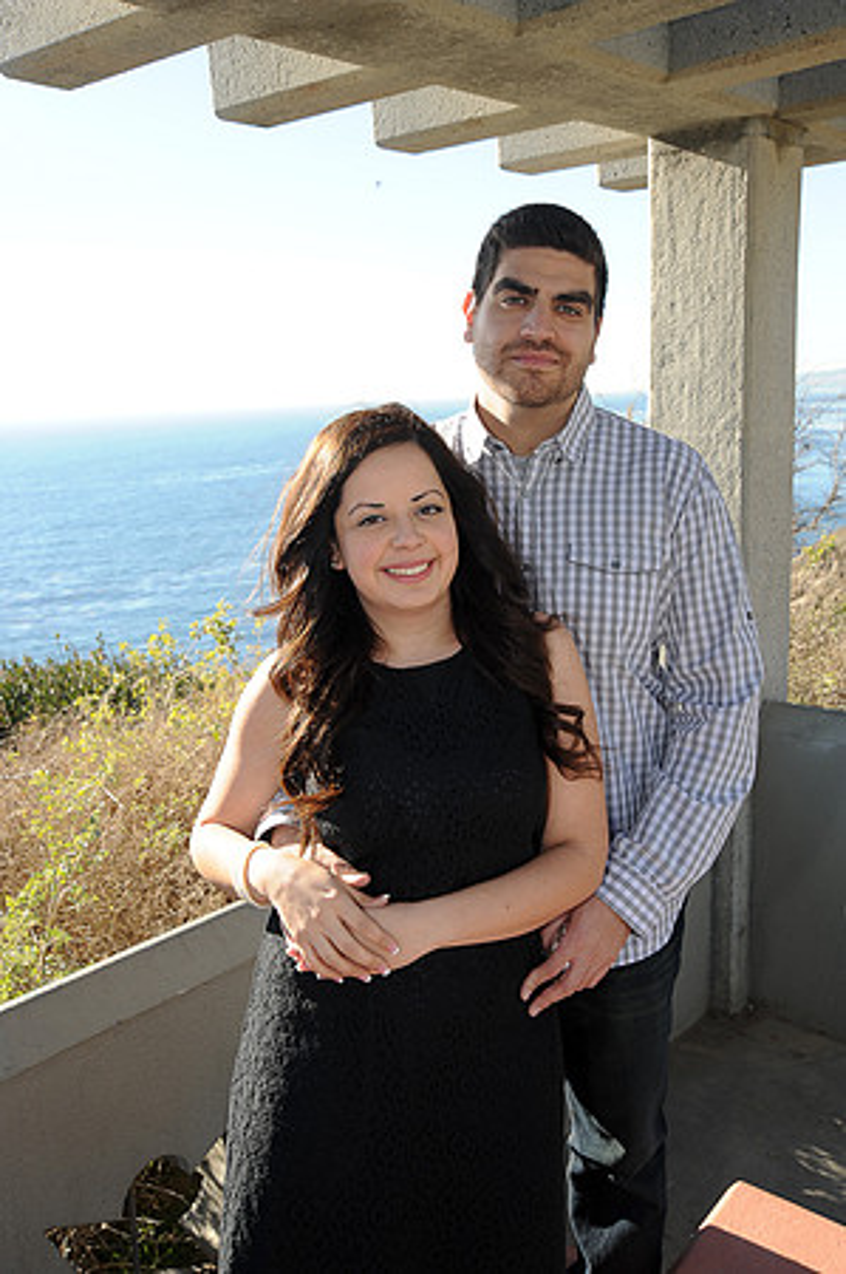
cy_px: 637
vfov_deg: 55.8
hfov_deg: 38.8
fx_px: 1201
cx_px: 423
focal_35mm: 34
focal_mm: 34
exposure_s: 1/160
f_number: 8
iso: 200
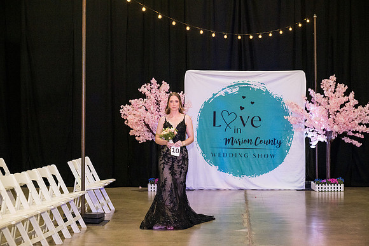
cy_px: 123
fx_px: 871
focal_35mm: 85
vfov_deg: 16.1
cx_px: 184
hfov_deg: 23.9
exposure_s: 1/400
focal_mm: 85
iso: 3200
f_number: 4
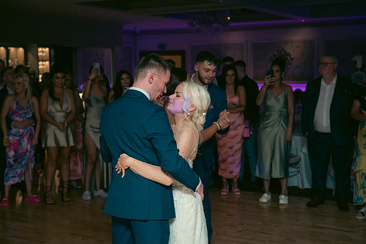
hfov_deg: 35.4
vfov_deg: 24.0
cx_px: 183
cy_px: 122
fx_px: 573
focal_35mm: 56
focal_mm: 55
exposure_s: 1/160
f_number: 3.5
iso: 800
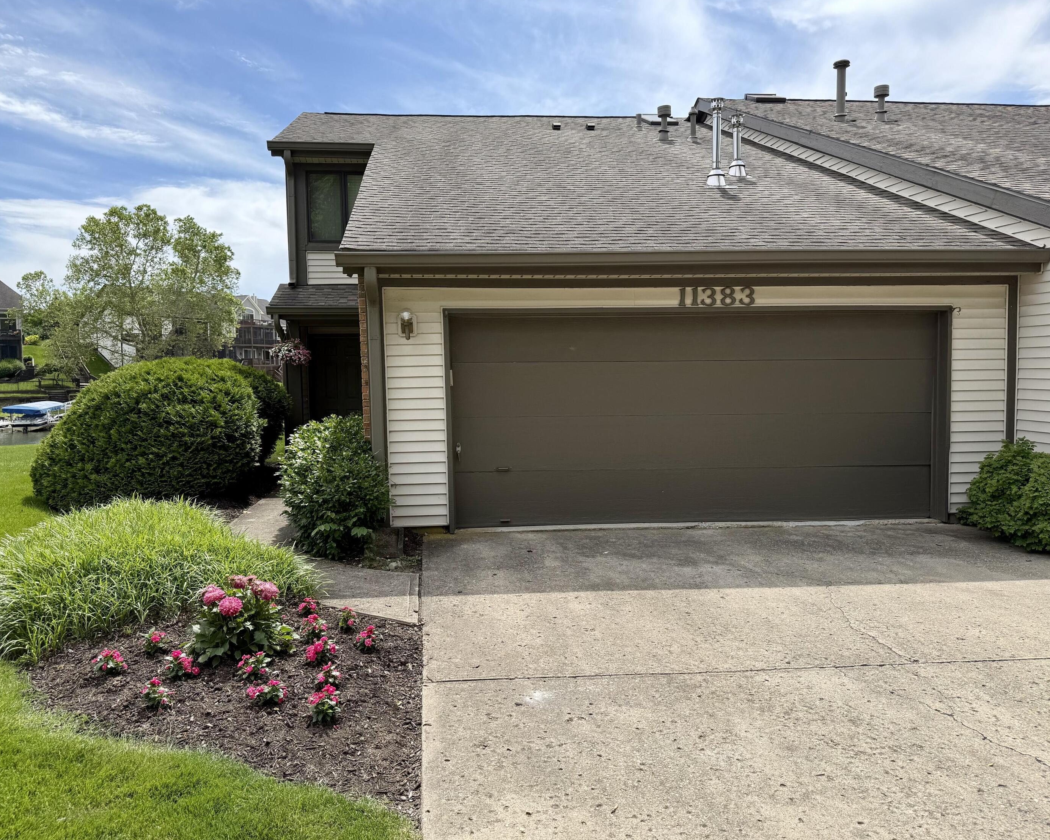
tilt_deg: -2.5
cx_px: 500
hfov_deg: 66.0
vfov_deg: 54.9
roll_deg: +1.1
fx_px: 808
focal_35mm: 26
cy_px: 415
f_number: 1.78
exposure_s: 1/4405
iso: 80
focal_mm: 6.76
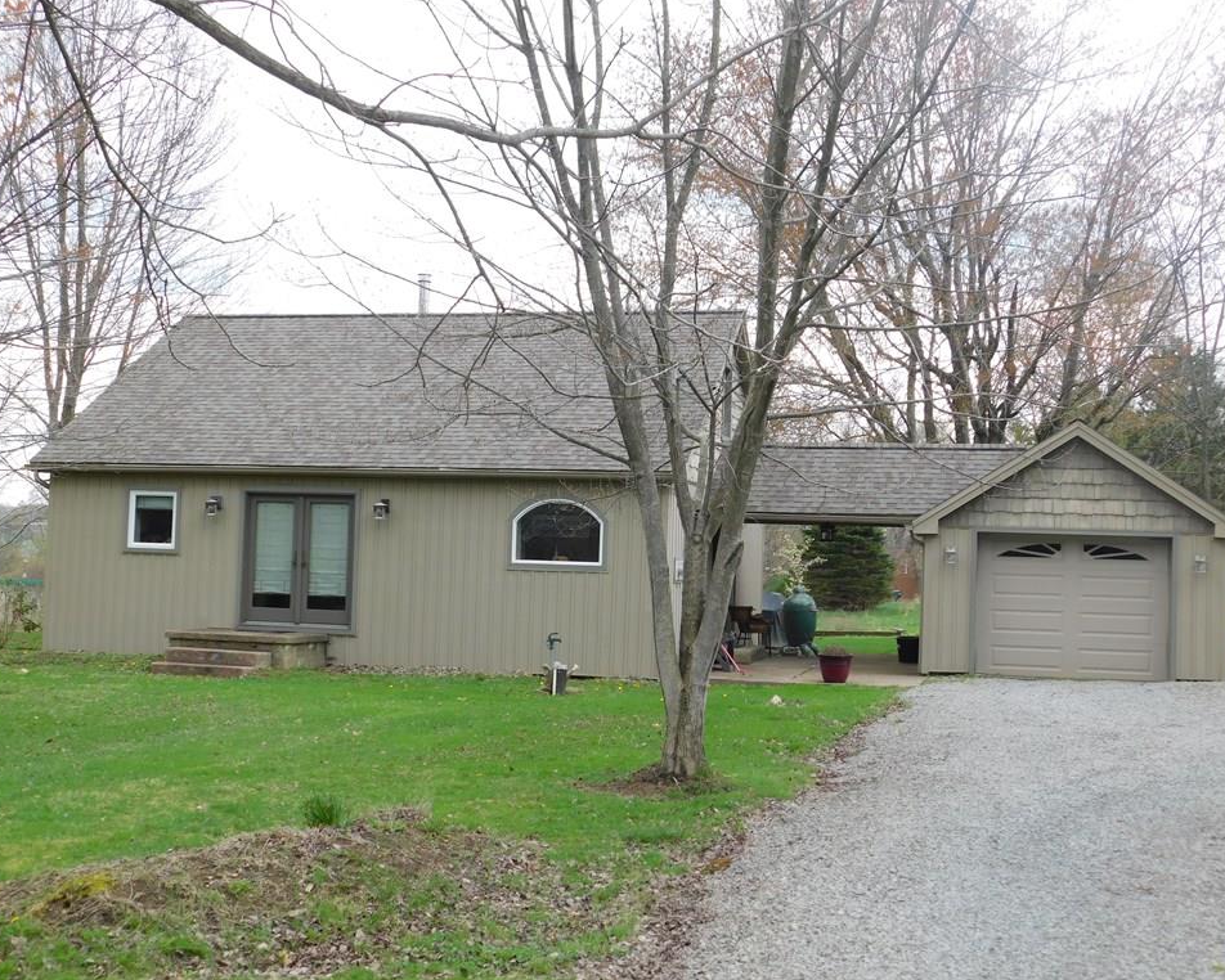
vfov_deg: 35.7
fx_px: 1523
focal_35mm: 42
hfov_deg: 43.8
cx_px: 640
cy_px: 489
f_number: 3.6
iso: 125
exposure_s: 1/160
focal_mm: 7.1
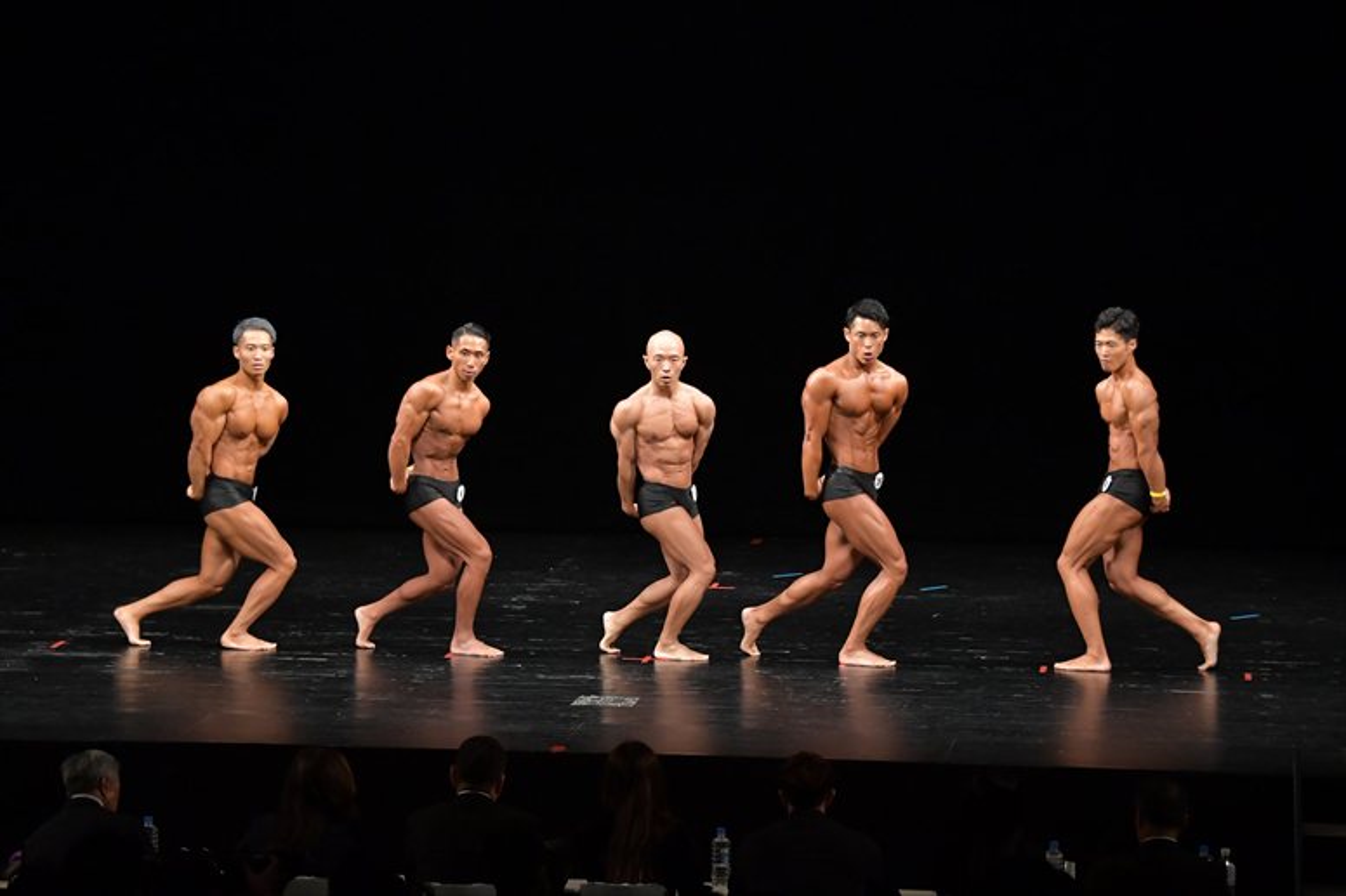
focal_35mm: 135
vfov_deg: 10.2
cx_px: 673
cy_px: 448
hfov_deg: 15.2
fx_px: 5045
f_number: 5.6
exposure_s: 1/400
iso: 3200
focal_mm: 90
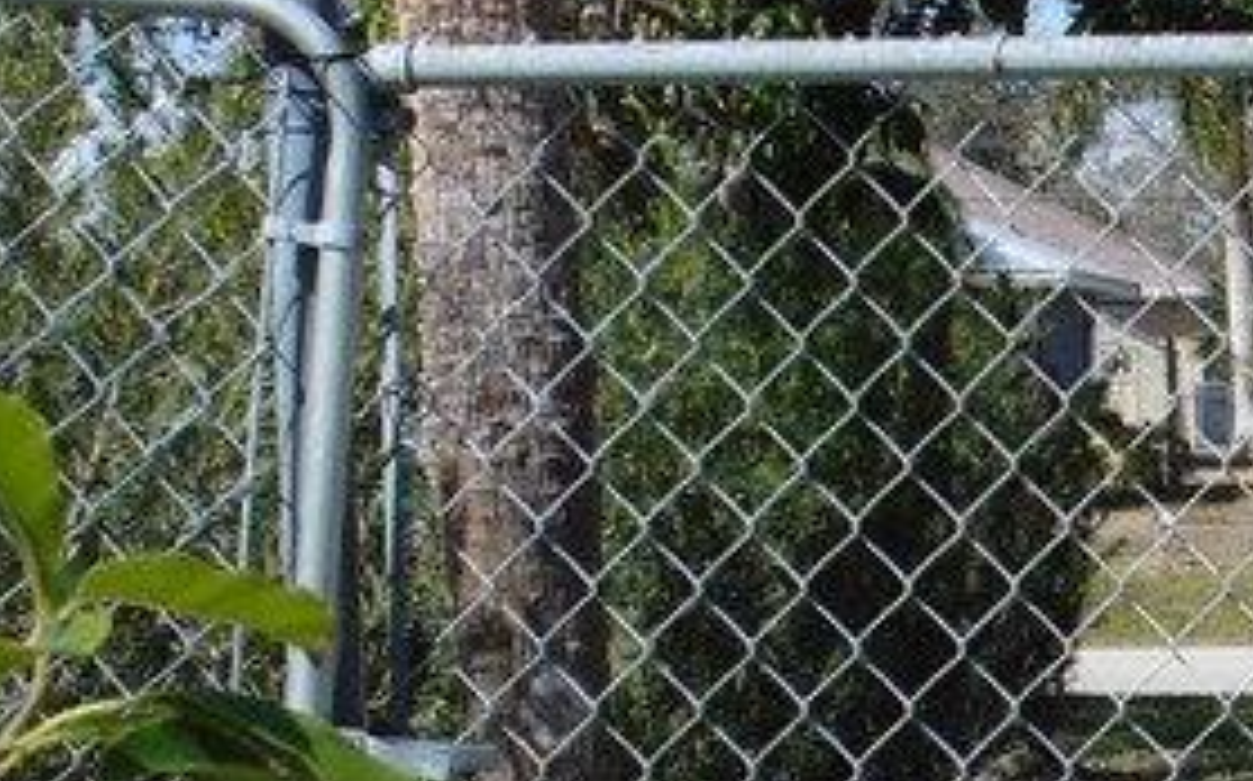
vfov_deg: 8.5
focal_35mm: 152
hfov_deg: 13.4
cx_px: 1487
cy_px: 938
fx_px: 5187
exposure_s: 1/200
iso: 80
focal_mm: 6.9
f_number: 8.5
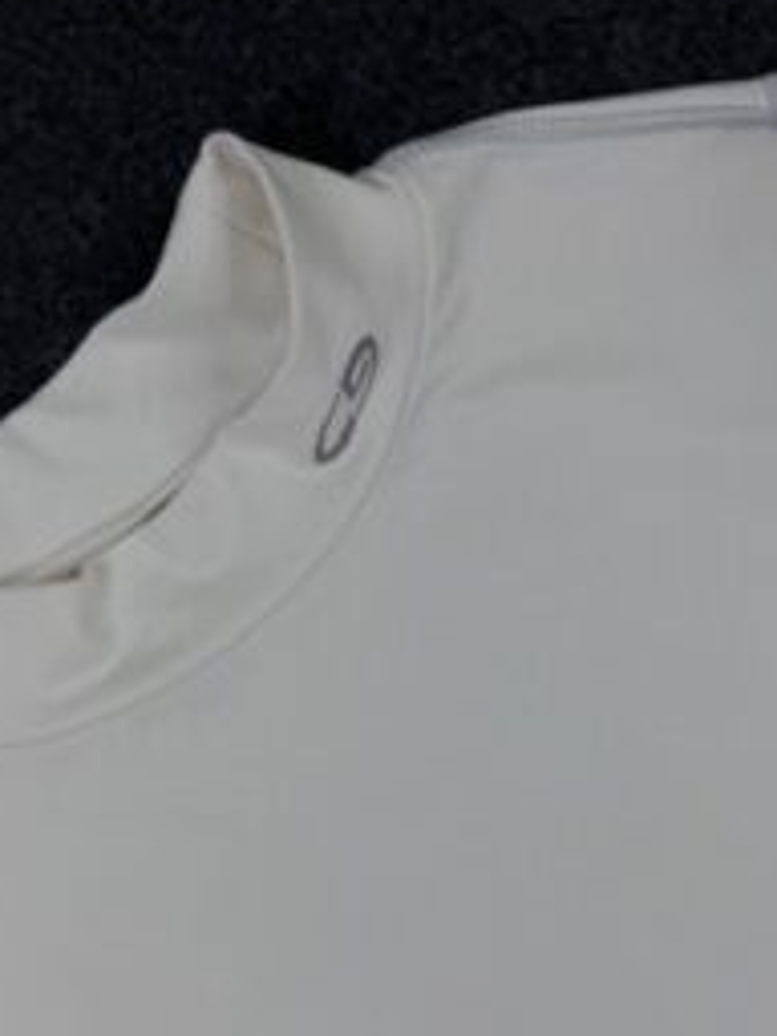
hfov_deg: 29.1
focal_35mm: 50
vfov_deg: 37.4
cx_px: 393
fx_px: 1496
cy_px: 759
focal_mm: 6.76
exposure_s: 1/445
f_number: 1.78
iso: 80
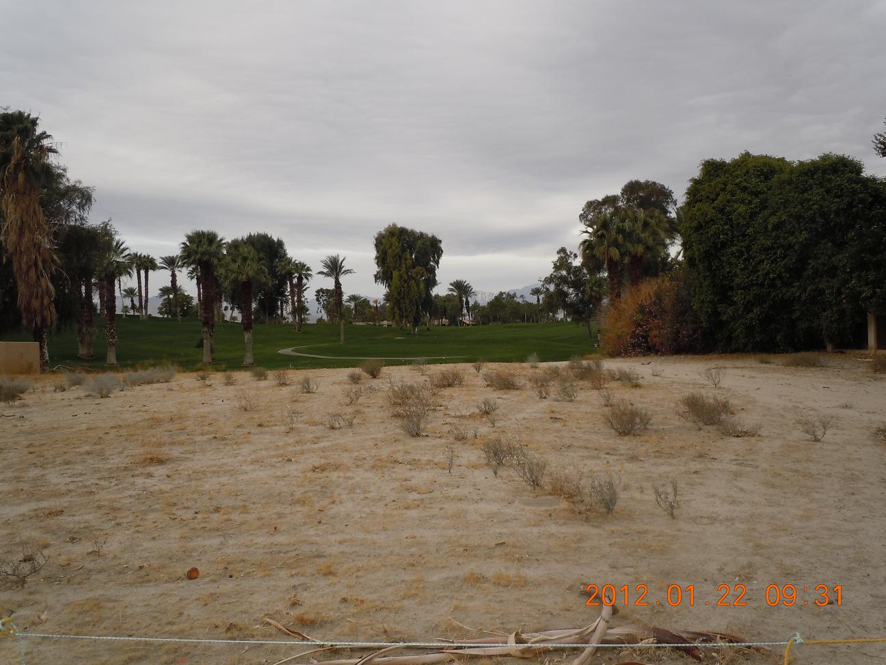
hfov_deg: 63.4
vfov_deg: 49.7
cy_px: 332
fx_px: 717
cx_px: 443
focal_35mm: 28
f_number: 3.7
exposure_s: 1/640
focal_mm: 5
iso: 100
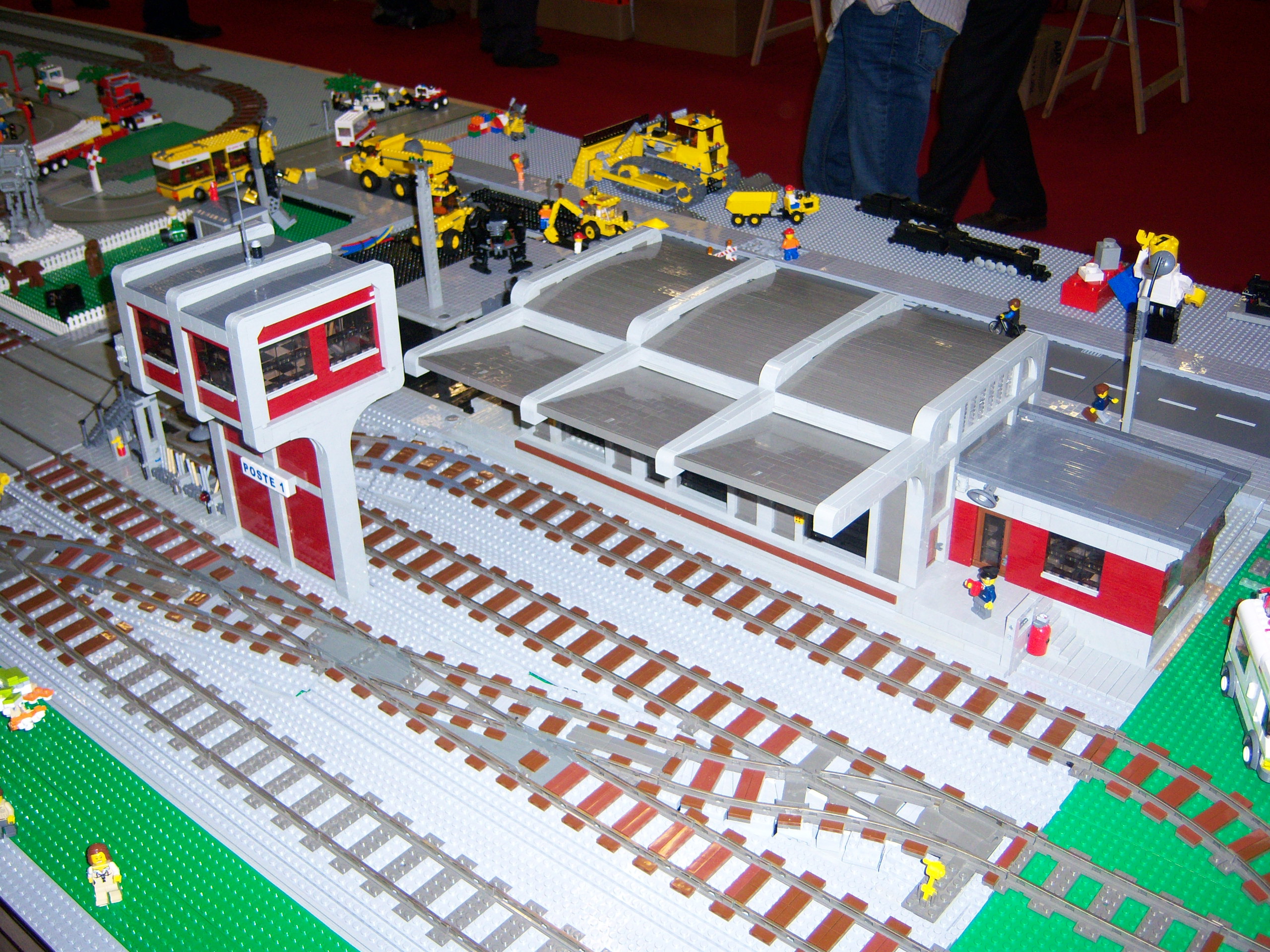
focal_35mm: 36
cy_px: 476
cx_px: 635
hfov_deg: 51.4
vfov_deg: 39.7
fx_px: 1321
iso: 160
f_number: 2.8
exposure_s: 1/60
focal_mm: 7.5
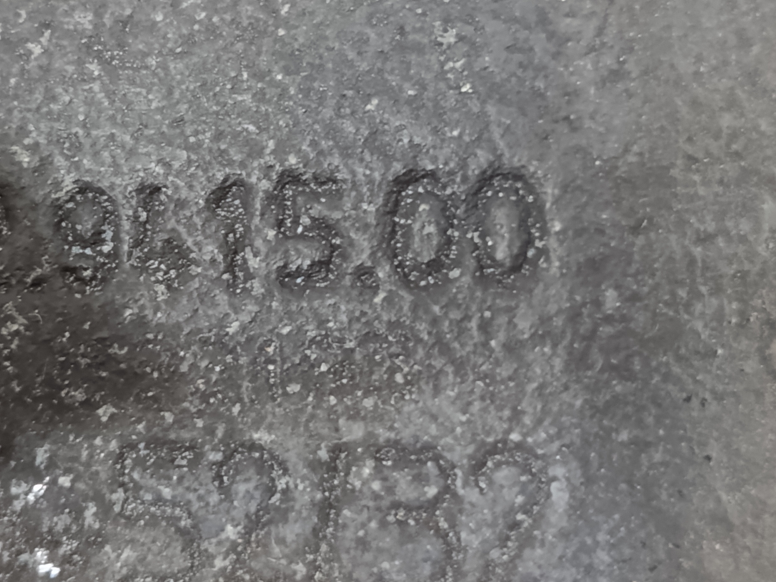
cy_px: 178
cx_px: 185
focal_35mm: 72
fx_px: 1614
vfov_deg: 20.3
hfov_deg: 26.6
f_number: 1.7
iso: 2568
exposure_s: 1/25
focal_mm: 5.24
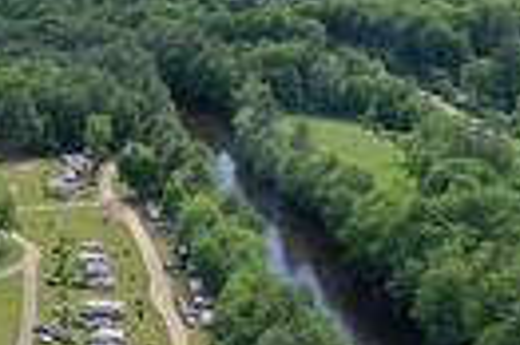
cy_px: 238
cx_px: -87
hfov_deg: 23.0
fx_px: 1183
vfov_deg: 16.6
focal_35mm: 82
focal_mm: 10.3
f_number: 5.6
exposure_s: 1/320
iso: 100
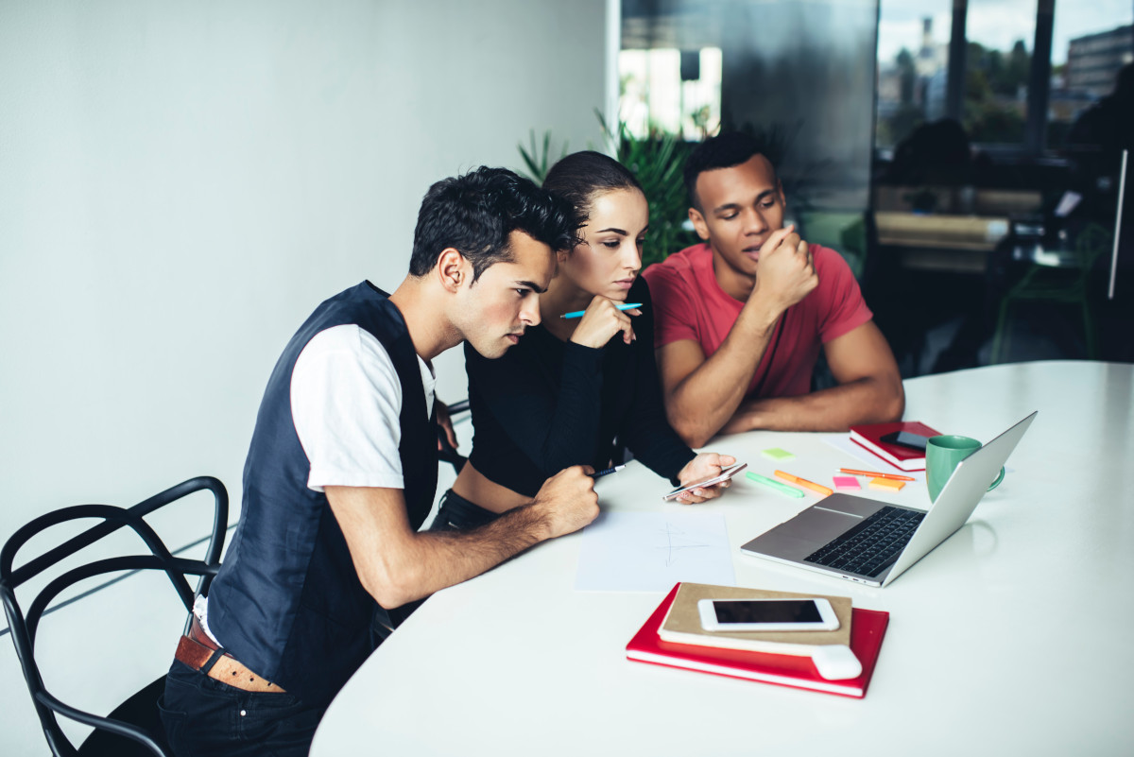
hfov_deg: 54.4
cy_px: 378
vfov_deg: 37.9
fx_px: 1103
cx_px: 567
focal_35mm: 35
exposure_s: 1/200
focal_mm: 35
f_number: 2
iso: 100
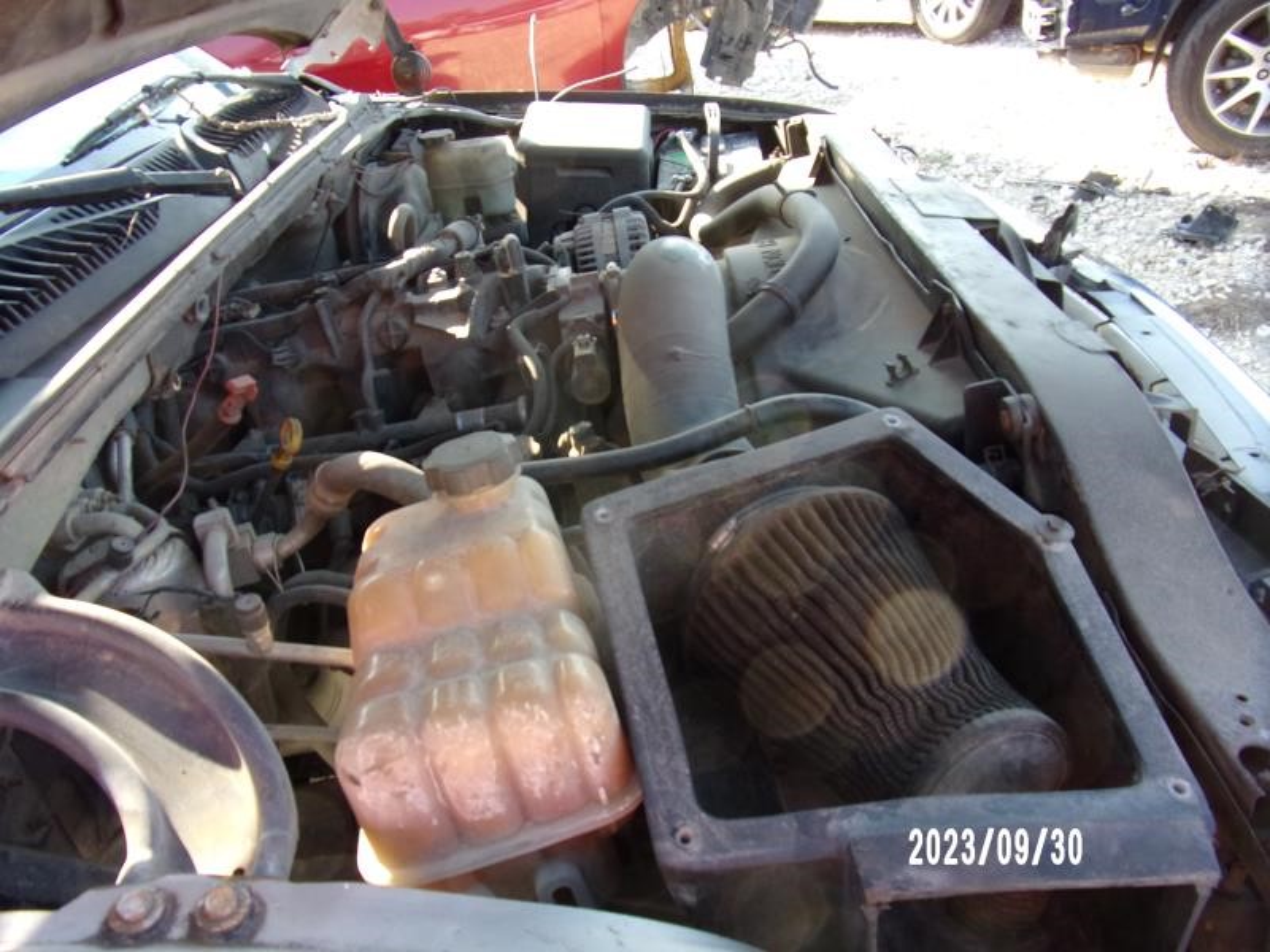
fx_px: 881
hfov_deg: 71.6
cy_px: 476
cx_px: 635
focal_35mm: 24
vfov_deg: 56.8
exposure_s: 1/100
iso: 80
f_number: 3.3
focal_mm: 4.3
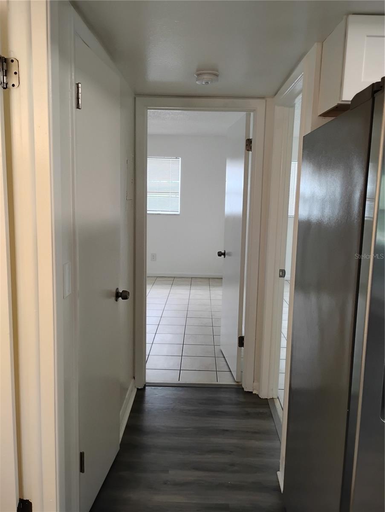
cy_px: 256
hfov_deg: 49.8
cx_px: 192
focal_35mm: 28
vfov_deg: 63.4
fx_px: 414
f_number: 1.8
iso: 888
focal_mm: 4.26
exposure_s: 1/60
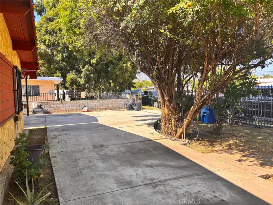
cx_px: 136
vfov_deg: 53.1
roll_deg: +0.9
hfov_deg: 67.3
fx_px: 205
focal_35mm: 26
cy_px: 102
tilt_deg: -3.3
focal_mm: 5.96
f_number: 1.6
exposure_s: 1/630
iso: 50
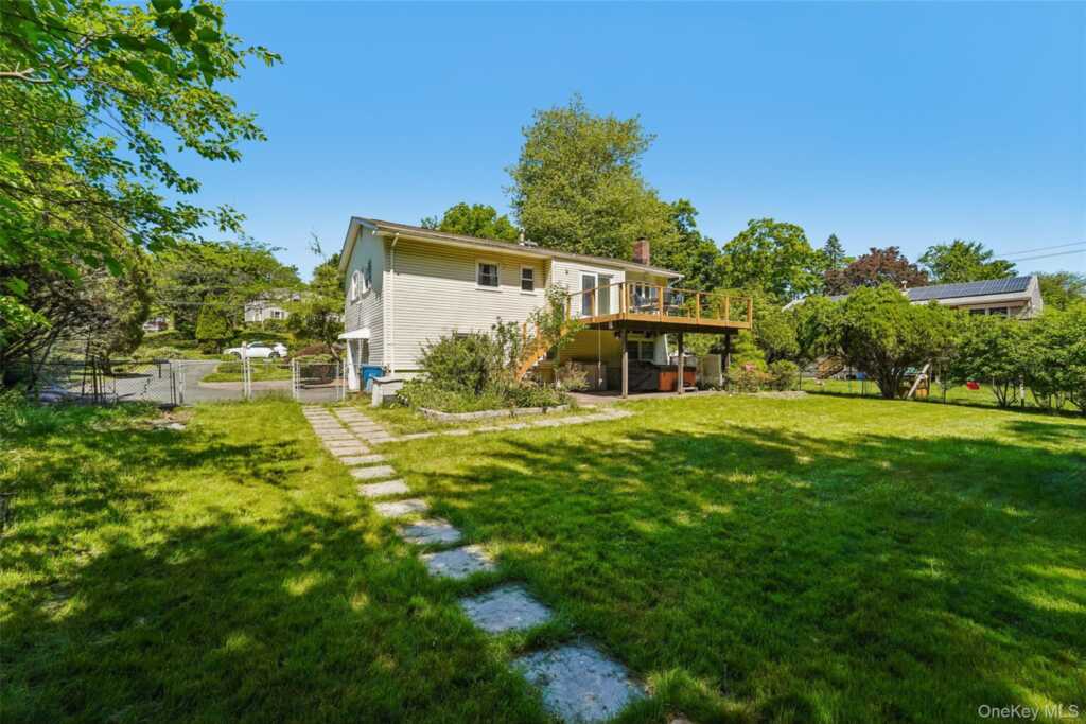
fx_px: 422
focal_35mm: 14
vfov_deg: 81.2
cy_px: 362
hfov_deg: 104.2
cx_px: 543
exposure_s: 1/640
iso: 400
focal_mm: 14
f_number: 8
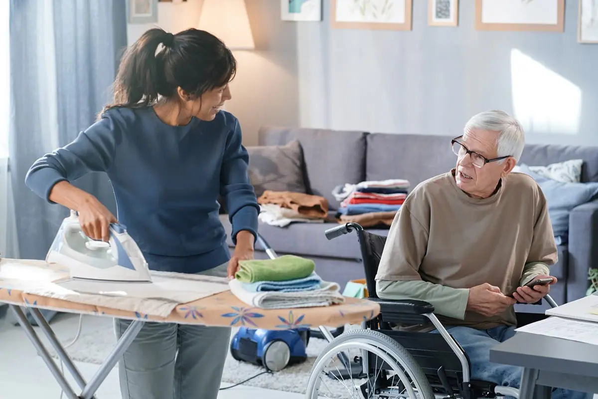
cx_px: 299
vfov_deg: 16.3
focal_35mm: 84
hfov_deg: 24.2
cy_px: 200
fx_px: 1395
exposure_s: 1/200
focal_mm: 56
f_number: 3.2
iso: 800
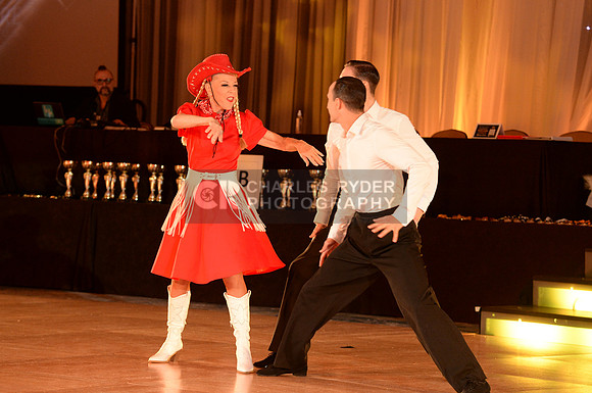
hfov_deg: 14.2
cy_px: 196
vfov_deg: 9.4
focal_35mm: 145
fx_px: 2381
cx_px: 296
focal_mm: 145
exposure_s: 1/250
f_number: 5.6
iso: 4000
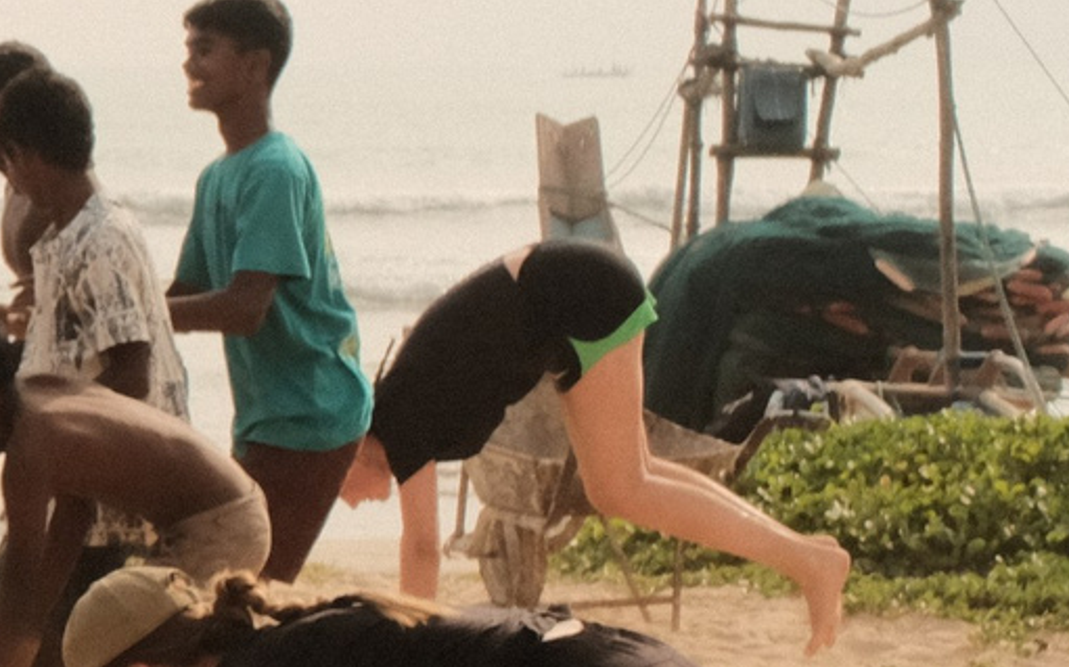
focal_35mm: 194
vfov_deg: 6.8
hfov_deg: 9.6
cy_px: 256
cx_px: -1464
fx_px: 5650
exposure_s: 1/1000
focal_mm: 25
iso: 800
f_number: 7.1
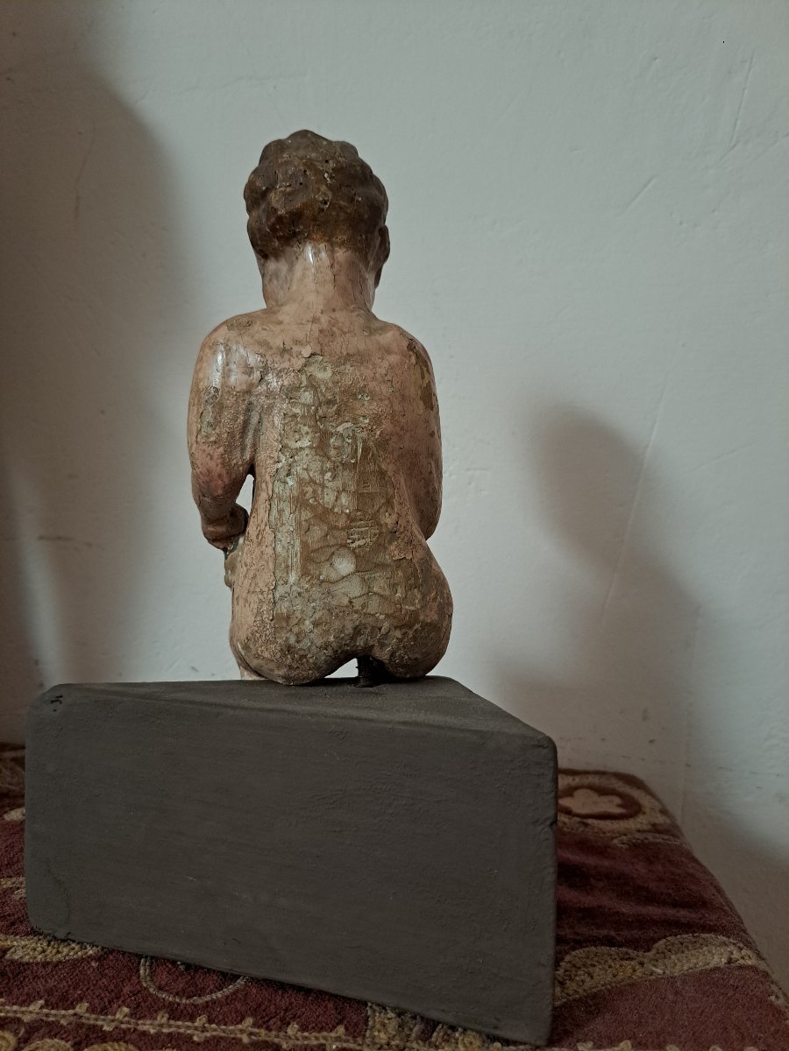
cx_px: 394
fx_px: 729
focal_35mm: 24
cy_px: 526
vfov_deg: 71.6
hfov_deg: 56.8
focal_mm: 5.23
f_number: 1.8
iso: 400
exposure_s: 1/25
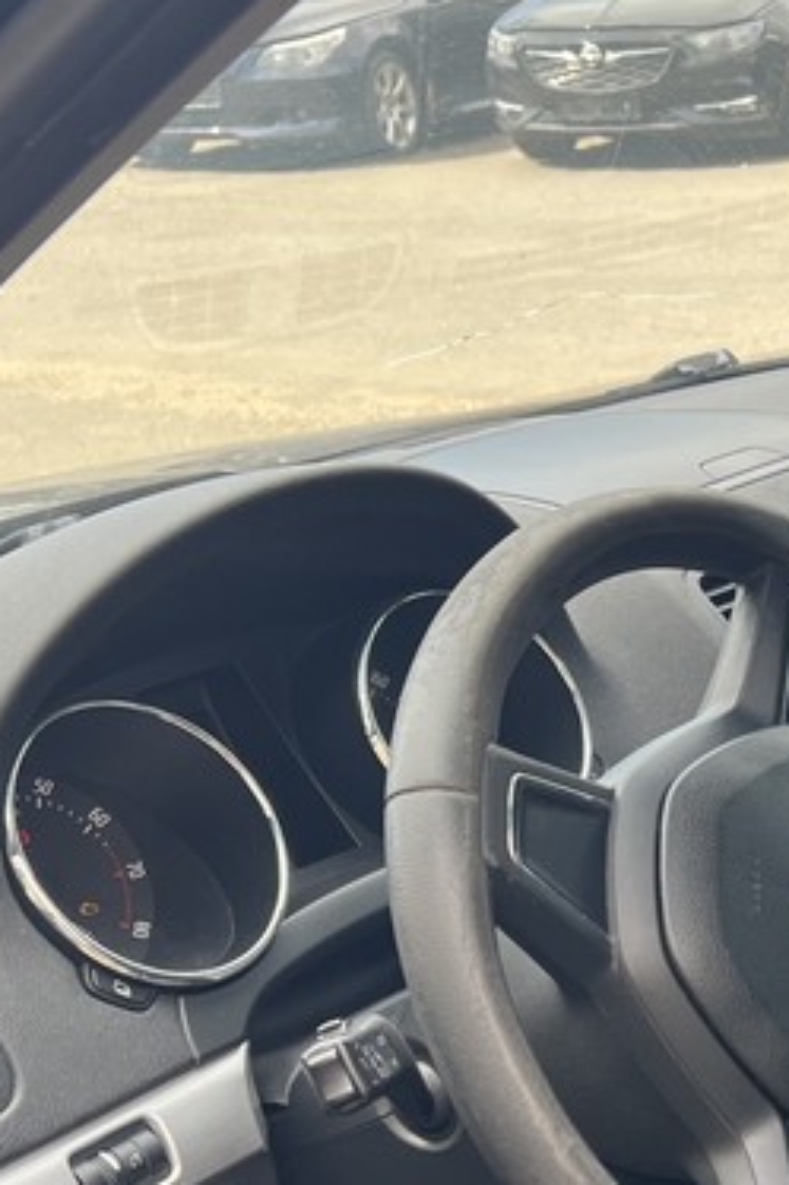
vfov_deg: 26.6
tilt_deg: -23.8
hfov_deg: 16.9
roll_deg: +2.4
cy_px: 1033
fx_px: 2435
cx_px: 1138
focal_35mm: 74
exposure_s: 1/206
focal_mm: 5.7
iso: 40
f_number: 1.5
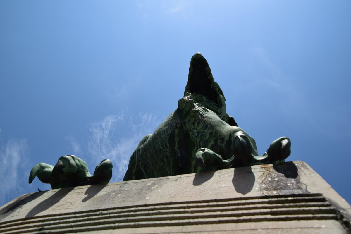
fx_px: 307
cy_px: 117
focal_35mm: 32
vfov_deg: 41.7
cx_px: 176
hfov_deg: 59.5
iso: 200
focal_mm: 21
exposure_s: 1/1000
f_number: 9
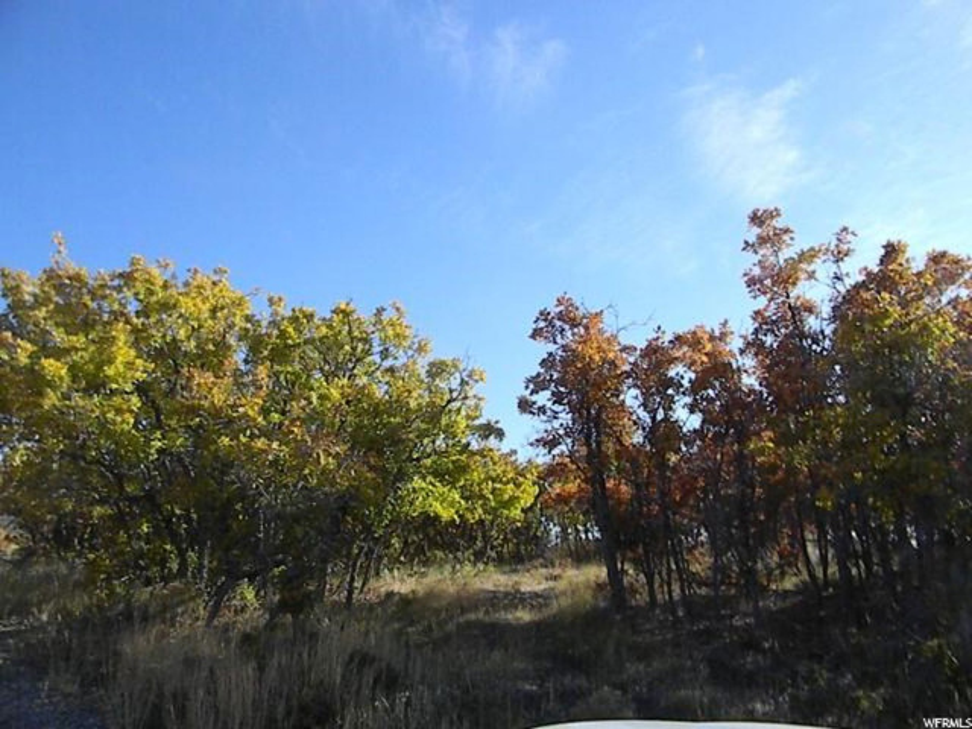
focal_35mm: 27
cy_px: 364
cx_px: 486
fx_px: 758
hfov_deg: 65.3
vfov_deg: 51.4
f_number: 7
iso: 640
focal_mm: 5
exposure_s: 1/839
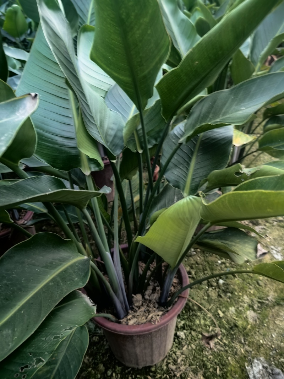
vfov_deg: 65.3
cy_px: 190
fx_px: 295
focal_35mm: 27
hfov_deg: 51.3
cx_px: 142
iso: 125
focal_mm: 5.75
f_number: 1.4
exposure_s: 1/33.3
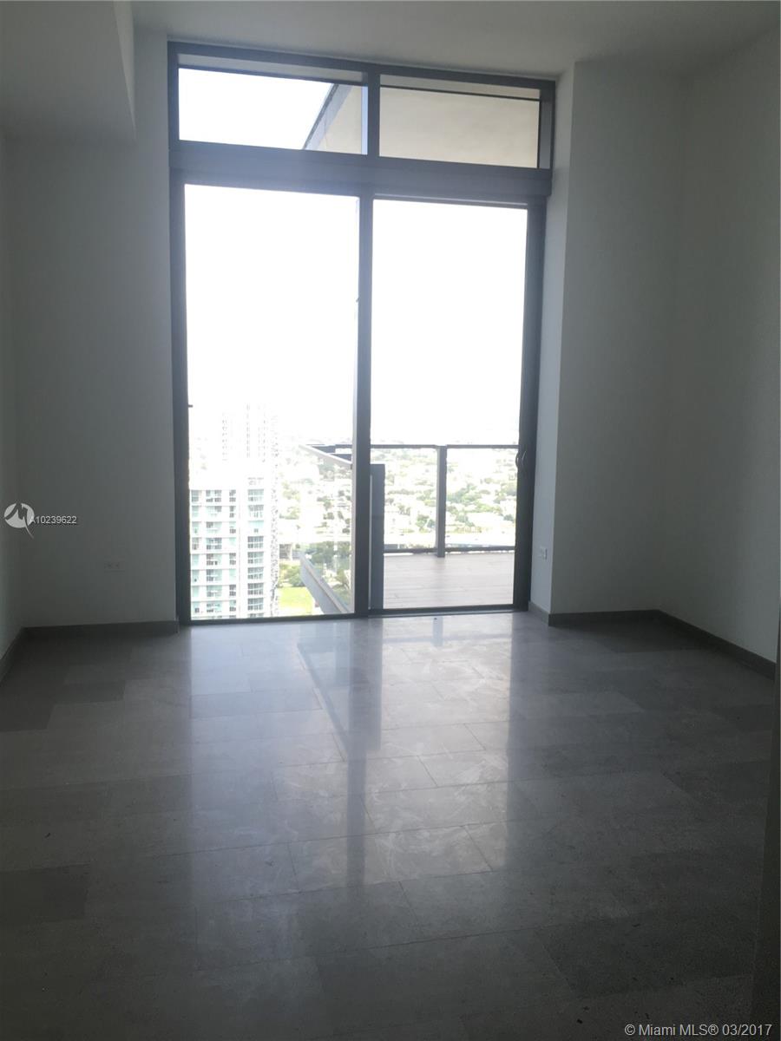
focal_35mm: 29
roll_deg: -1.2
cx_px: 390
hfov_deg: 48.2
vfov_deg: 61.7
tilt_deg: -6.1
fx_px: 872
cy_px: 520
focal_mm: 4.15
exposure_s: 1/120
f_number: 2.2
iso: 25
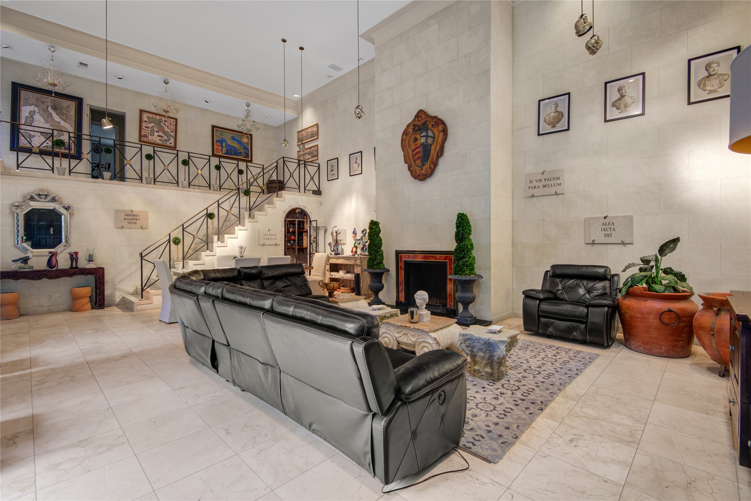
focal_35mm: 16
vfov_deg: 73.7
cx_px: 376
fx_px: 334
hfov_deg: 96.7
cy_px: 250
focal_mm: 16
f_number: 8
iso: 320
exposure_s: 2
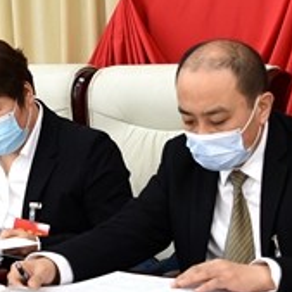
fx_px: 1155
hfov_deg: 14.4
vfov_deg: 14.4
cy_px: 81
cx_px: 121
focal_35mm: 121
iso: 800
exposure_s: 1/25
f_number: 2.8
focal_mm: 30
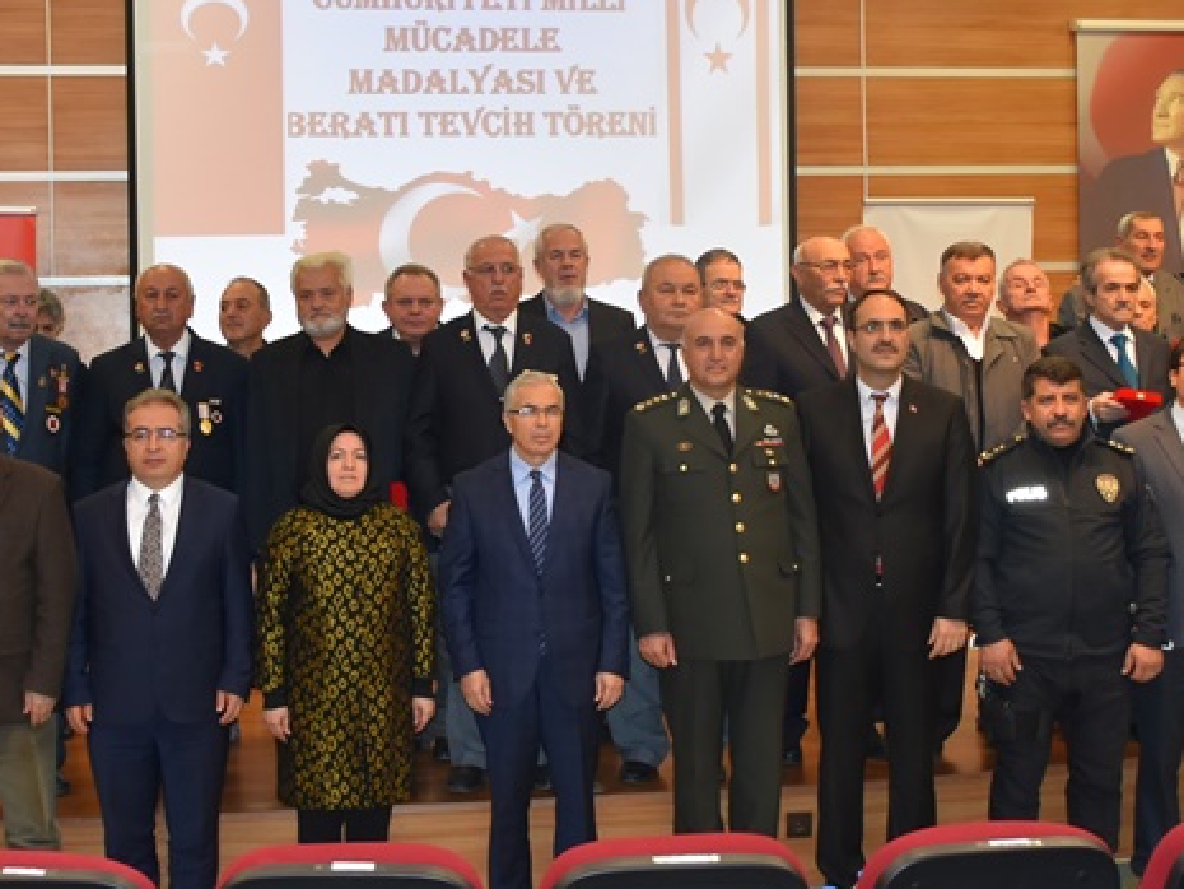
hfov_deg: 31.2
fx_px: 2121
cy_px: 327
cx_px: 542
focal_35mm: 62
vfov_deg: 23.6
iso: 560
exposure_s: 1/60
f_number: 3.5
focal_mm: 20
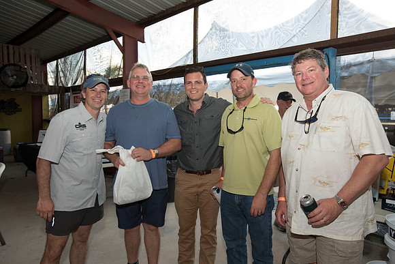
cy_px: 132
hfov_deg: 71.5
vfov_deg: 51.3
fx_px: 274
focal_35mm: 25
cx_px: 198
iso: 500
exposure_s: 1/100
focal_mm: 25
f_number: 5
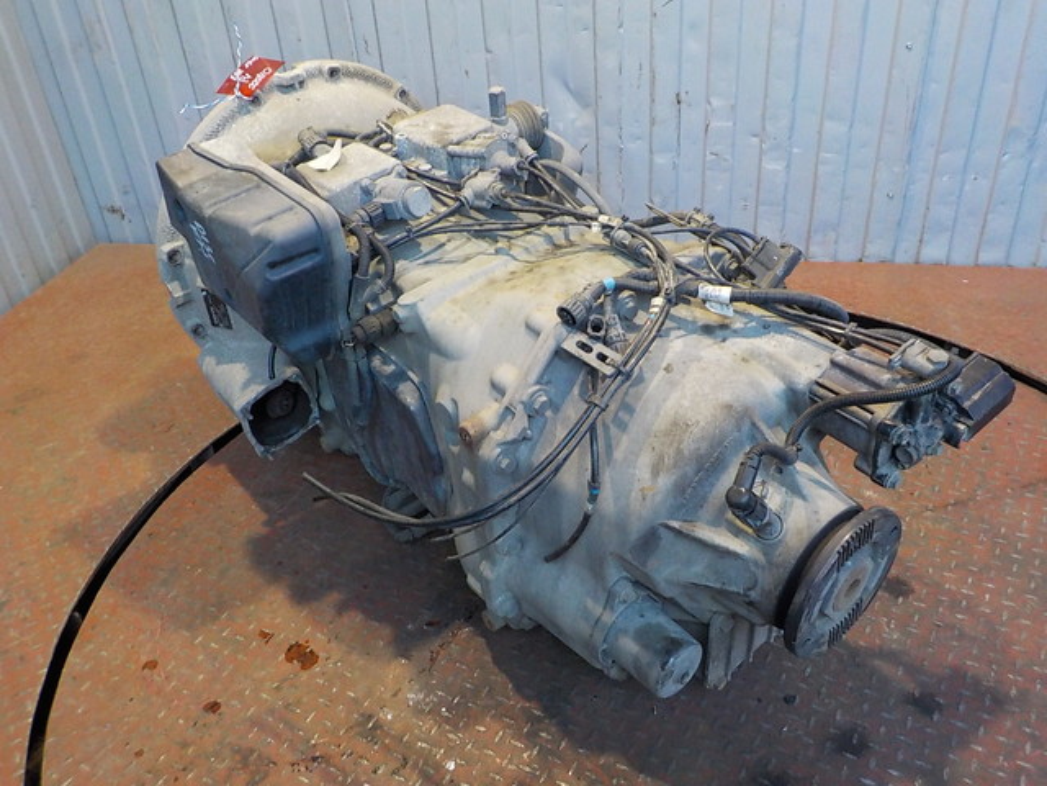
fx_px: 907
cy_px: 393
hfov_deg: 60.0
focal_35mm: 30
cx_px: 524
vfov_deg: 46.8
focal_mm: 4.1
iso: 360
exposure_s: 1/30
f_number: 3.3
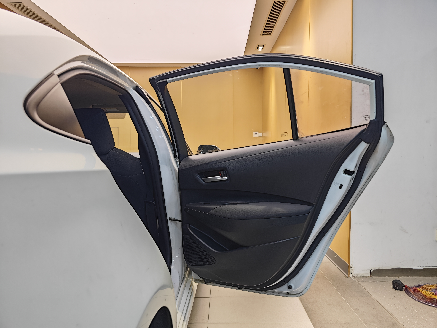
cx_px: 218
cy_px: 164
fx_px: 290
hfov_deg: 73.9
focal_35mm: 23
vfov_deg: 58.9
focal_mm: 8.7
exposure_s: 1/85.8
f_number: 1.9
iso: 400
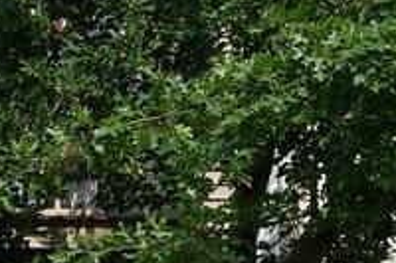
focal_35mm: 202
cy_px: -47
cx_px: -348
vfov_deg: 6.7
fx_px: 2220
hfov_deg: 9.6
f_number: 4
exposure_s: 1/640
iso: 100
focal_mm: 10.38
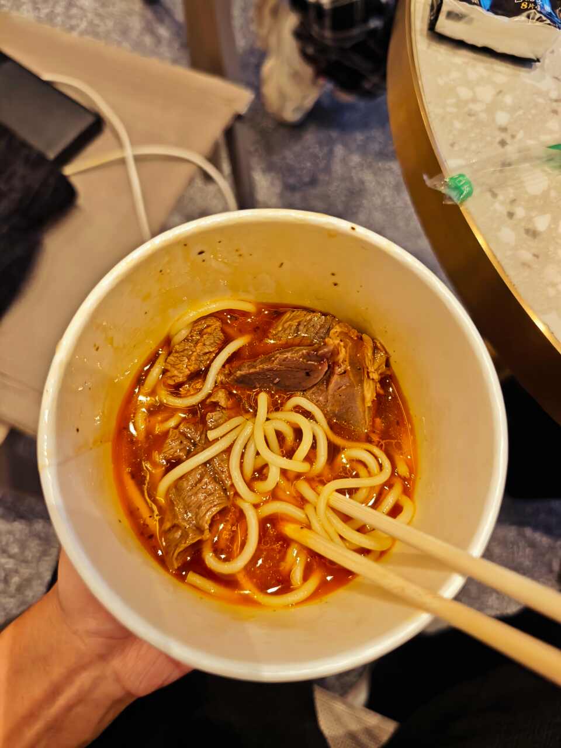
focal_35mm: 23
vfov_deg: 73.9
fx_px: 497
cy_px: 374
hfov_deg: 58.9
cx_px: 280
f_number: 1.62
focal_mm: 6.55
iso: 1600
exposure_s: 1/1000
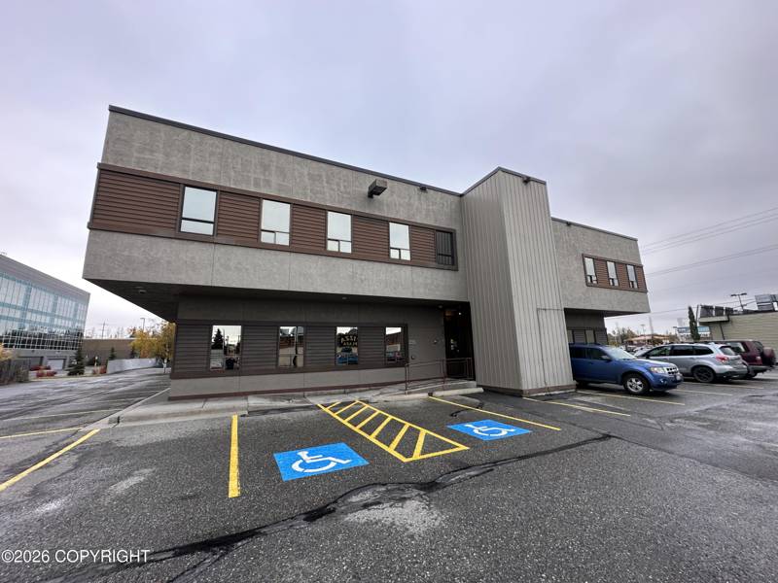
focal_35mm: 14
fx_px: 315
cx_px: 389
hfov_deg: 102.1
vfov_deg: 85.7
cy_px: 292
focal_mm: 2.22
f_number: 2.2
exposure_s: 1/99
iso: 50
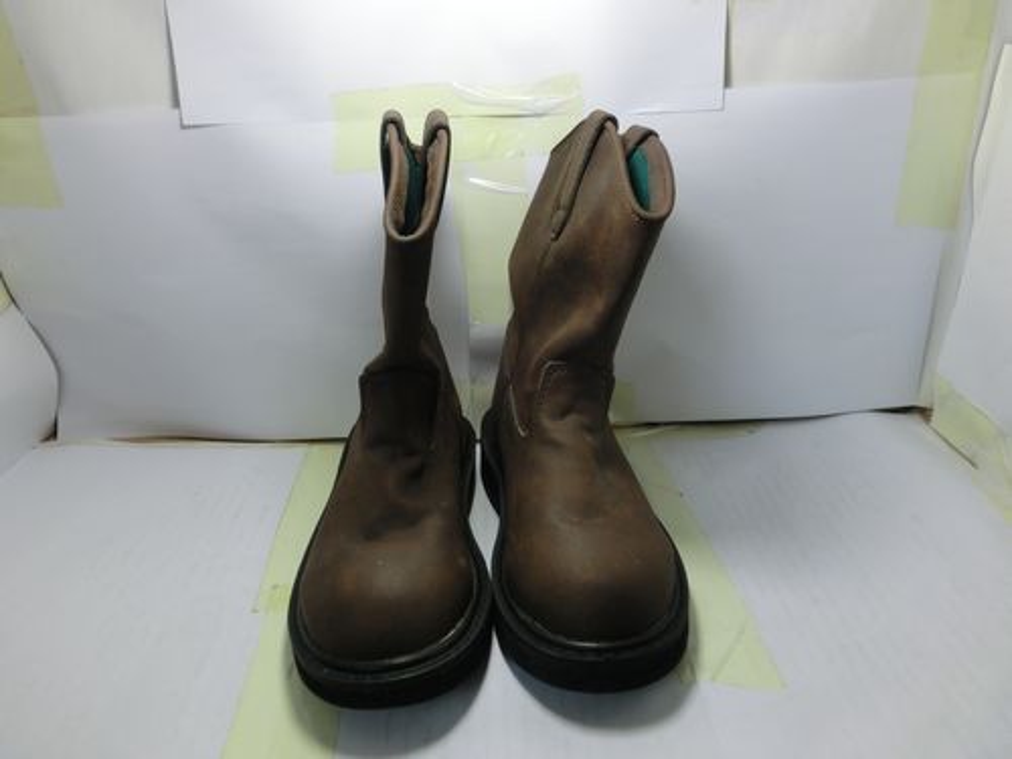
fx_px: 819
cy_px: 380
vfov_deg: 49.7
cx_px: 506
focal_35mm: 28
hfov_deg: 63.4
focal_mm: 5
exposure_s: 1/125
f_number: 3
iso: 100
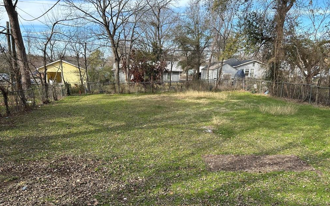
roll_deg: -1.0
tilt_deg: -12.4
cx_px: 166
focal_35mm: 26
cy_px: 122
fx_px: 234
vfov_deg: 47.3
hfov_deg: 70.4
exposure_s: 1/1144
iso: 80
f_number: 1.78
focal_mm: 6.86
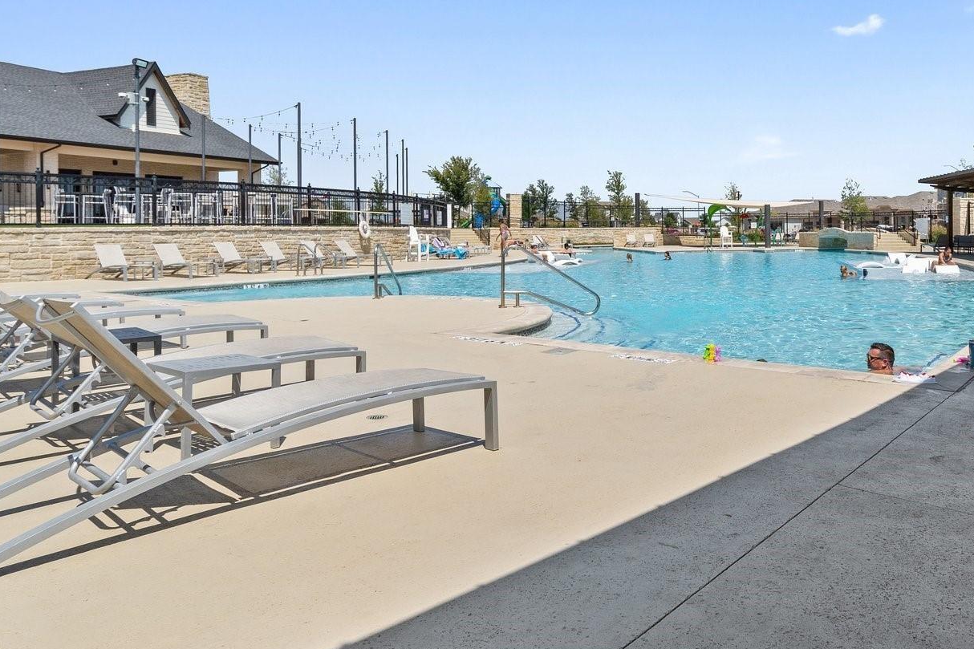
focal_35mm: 27
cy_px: 239
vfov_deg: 47.4
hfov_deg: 65.5
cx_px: 652
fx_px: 730
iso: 125
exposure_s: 1/160
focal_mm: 16
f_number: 8
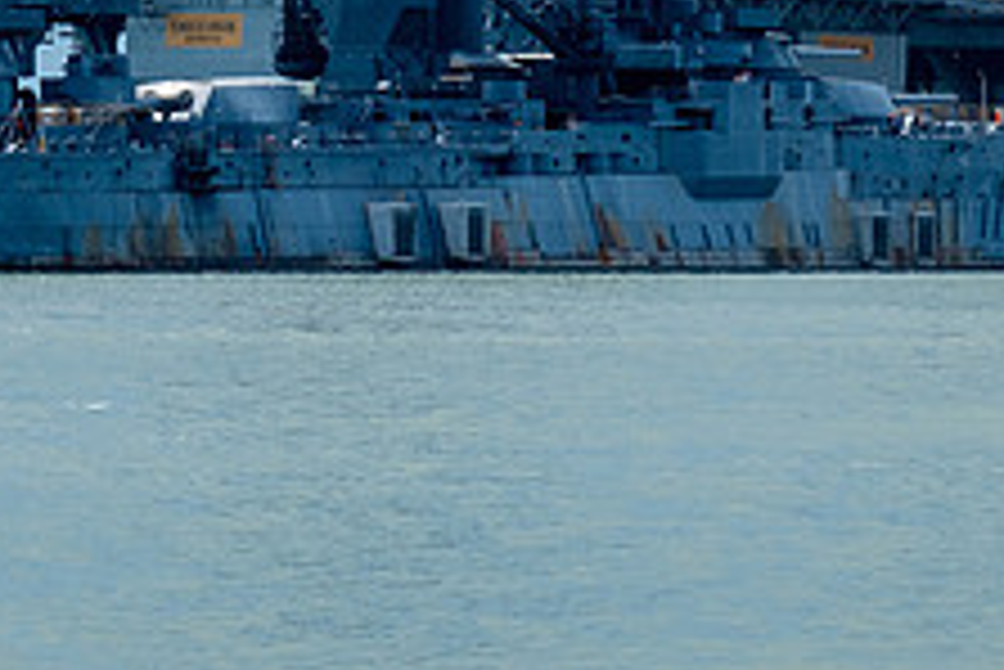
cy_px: -115
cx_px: 522
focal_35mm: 270
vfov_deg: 5.1
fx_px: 7535
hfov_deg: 7.6
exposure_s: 1/800
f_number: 5
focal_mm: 67.1
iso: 200
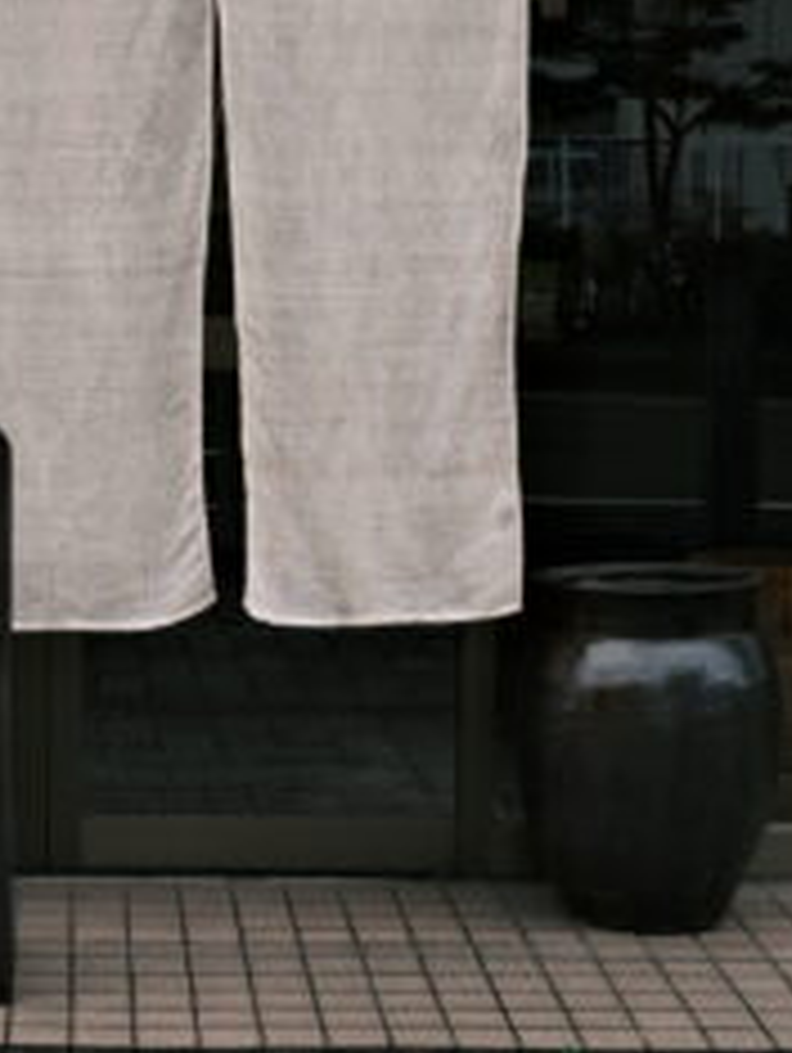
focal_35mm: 101
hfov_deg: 14.5
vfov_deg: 19.4
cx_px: 58
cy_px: 441
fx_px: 3076
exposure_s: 1/450
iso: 160
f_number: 5.6
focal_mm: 27.1
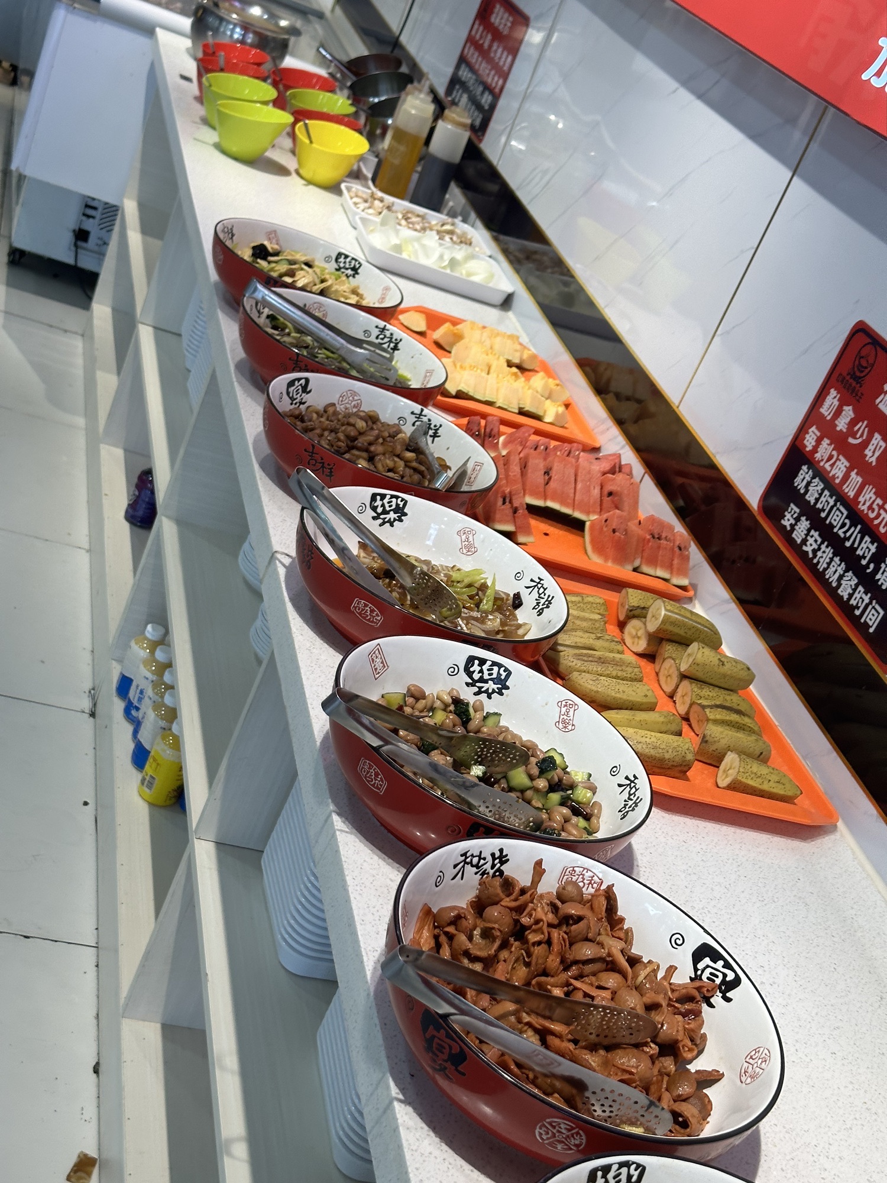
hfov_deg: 30.3
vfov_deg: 39.7
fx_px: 1640
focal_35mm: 48
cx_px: 444
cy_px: 592
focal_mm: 6.86
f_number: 1.78
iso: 64
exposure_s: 1/100
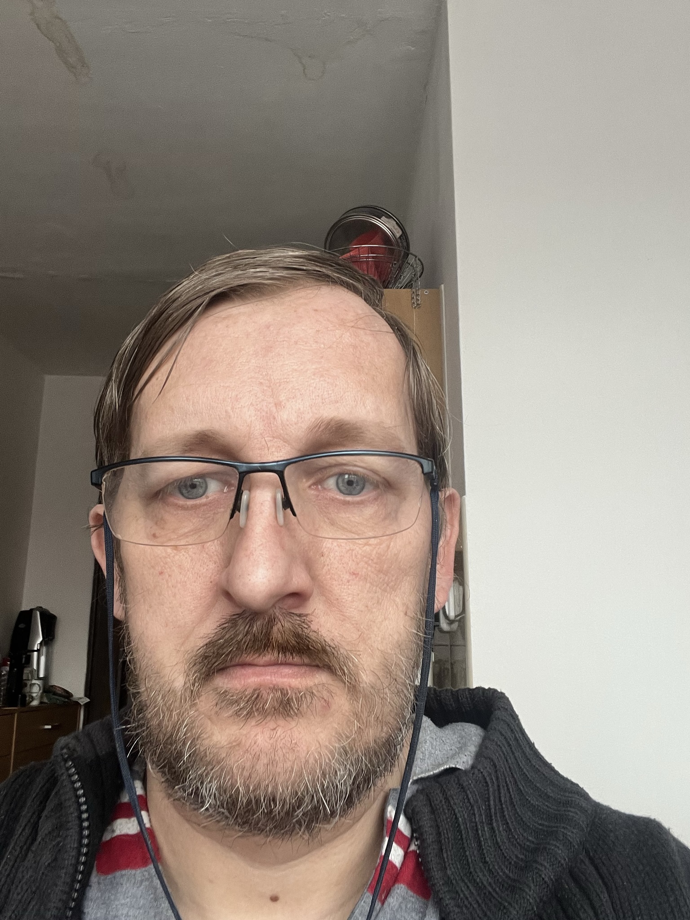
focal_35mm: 30
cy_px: 460
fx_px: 797
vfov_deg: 60.0
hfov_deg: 46.8
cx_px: 345
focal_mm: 2.71
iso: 100
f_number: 2.2
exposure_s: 1/75
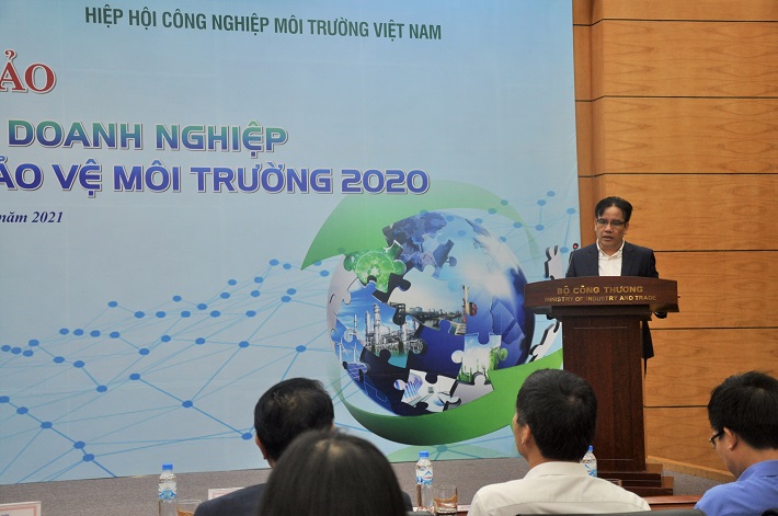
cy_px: 258
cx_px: 389
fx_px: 1456
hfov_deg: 29.9
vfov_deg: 20.1
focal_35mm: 68
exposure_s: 1/30
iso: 640
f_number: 4.8
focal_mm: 45
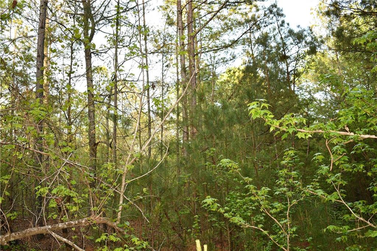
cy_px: 126
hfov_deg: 53.1
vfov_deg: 36.8
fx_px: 377
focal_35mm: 36
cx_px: 188
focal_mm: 18
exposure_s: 1/125
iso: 220
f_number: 3.5
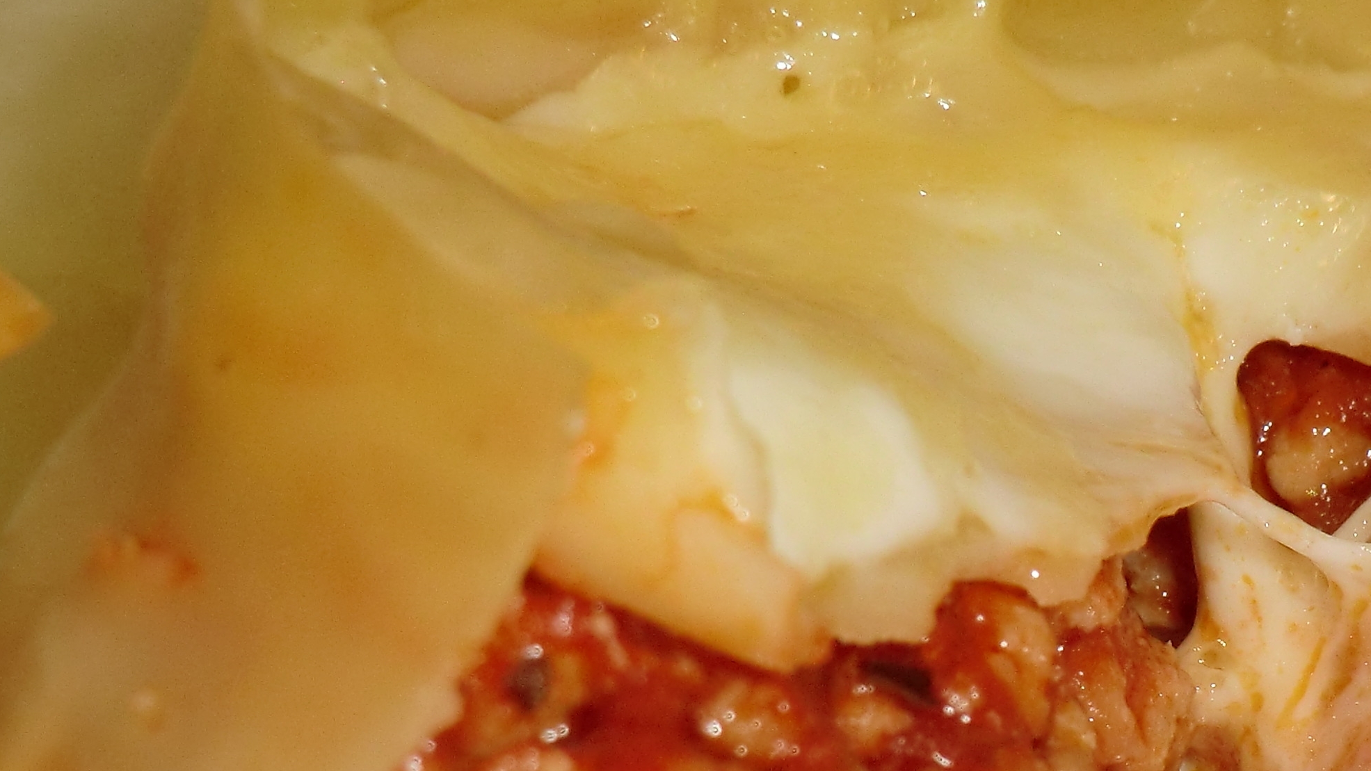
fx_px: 6108
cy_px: 685
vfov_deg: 7.2
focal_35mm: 168
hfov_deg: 12.7
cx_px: 1332
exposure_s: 1/60
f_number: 4.6
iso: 200
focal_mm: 13.6
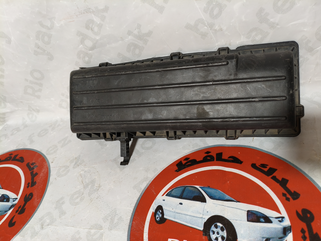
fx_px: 241
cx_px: 160
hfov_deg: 67.3
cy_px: 120
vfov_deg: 53.1
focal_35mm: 26
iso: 160
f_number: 1.5
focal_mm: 4.94
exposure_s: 1/50
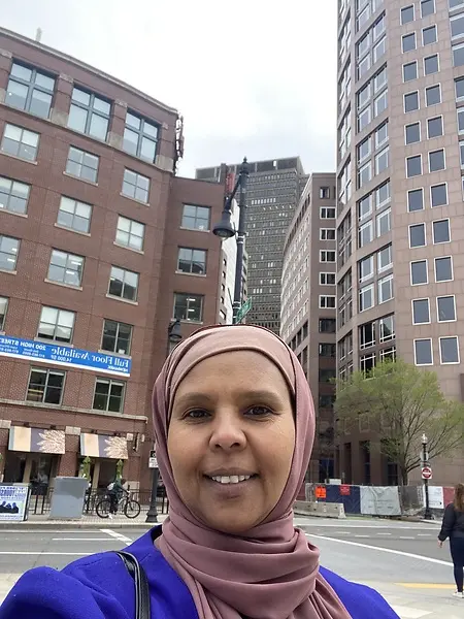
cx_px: 232
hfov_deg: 46.8
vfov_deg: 60.0
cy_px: 310
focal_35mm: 30
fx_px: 536
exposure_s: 1/342
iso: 25
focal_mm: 2.71
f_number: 2.2
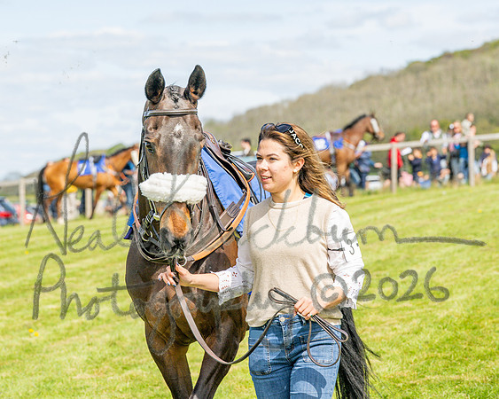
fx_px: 2262
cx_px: 250
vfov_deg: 10.1
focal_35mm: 153
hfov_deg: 12.6
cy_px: 200
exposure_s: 1/2500
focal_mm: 91
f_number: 4.5
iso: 400
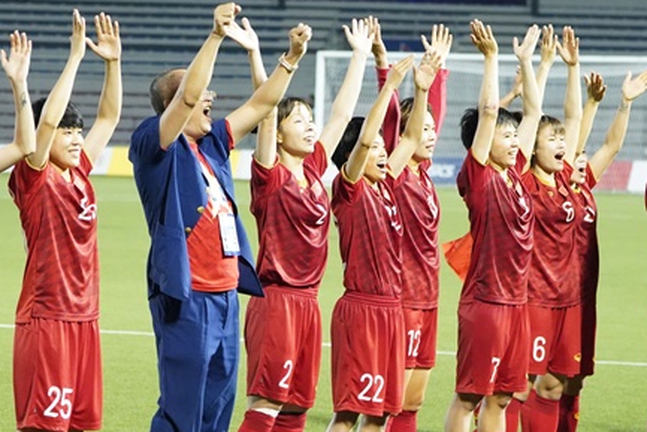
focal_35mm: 266
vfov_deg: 5.2
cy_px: 254
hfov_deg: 7.7
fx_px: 4782
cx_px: 291
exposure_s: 1/800
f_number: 5
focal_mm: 126
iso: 10000
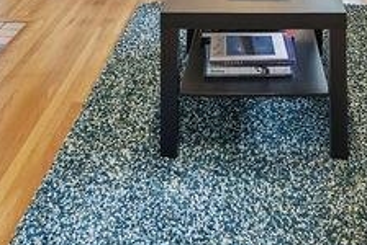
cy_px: -223
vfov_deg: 15.5
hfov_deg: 27.5
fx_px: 745
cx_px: 251
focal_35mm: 73
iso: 100
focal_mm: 16
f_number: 8
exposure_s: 1/25
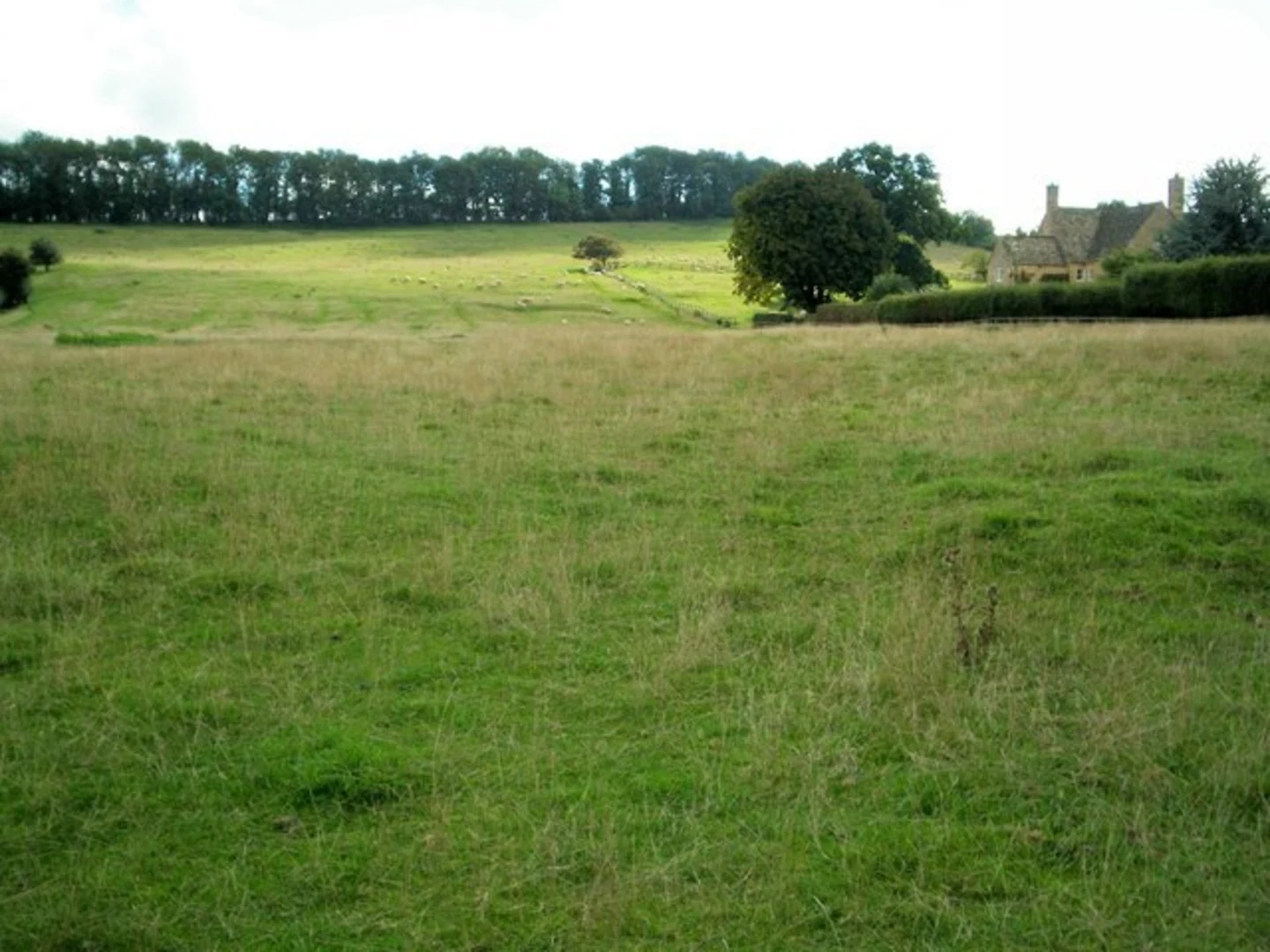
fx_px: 1321
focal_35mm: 36
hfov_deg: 51.4
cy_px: 476
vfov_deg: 39.7
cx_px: 635
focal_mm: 5.9
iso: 100
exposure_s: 1/378
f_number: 4.5
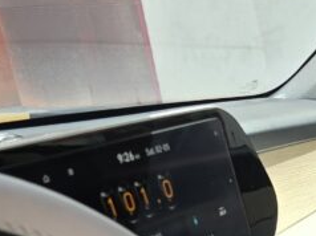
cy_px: 451
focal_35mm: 99
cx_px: 564
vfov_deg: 13.2
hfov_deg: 16.6
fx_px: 903
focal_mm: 6.3
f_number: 1.7
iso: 25
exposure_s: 1/180
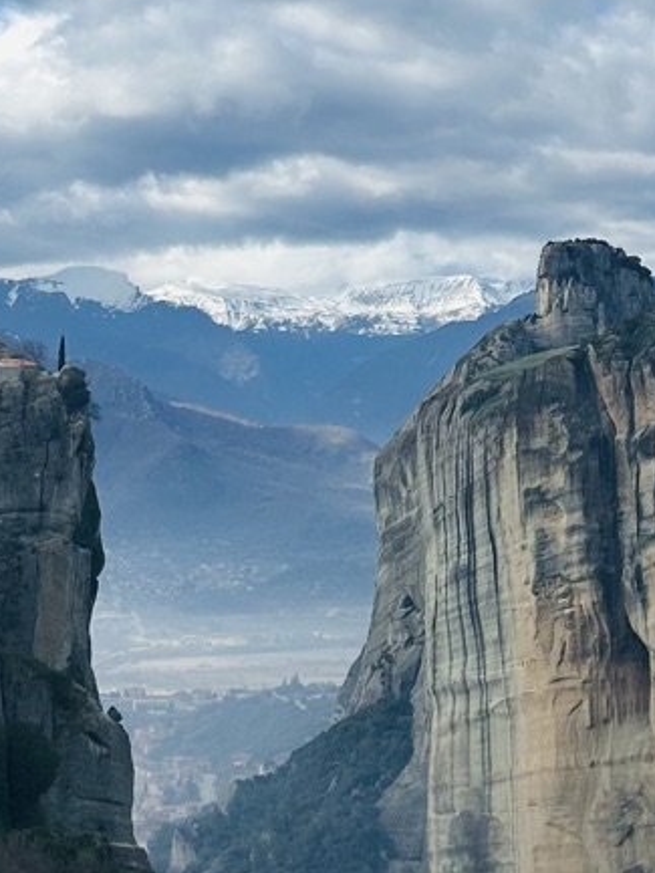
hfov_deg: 15.4
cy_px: -58
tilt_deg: +11.5
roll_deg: +0.7
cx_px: 324
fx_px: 2421
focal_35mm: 96
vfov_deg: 19.7
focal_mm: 5.7
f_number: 1.5
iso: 50
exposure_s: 1/6993
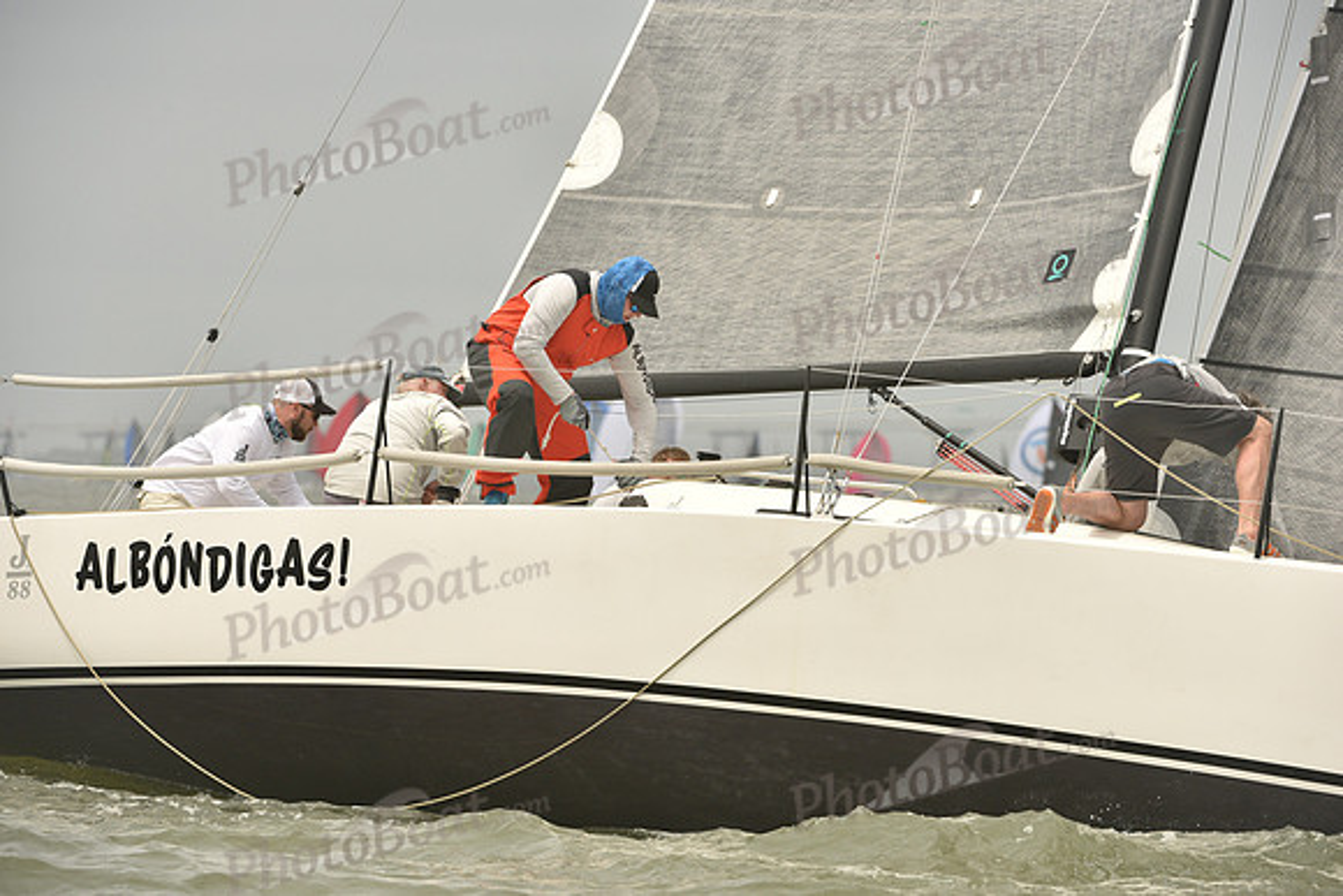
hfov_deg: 6.9
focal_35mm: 300
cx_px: 672
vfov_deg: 4.6
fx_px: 11194
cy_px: 448
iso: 320
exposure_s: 1/1000
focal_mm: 300
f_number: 9
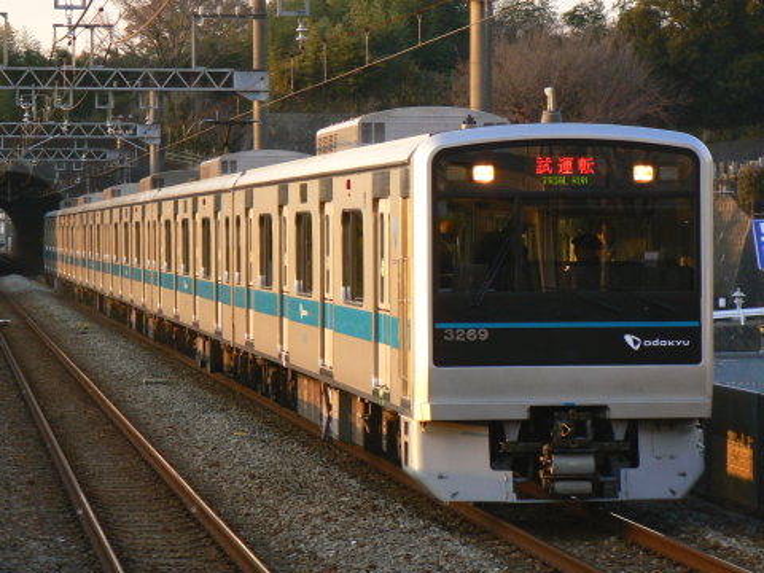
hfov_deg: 13.7
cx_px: 382
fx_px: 3178
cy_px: 286
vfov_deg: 10.3
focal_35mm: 144
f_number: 3.3
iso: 200
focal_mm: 24.1
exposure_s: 1/320
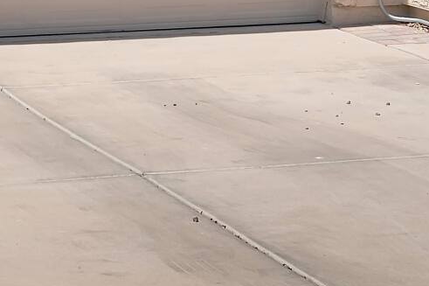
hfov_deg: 9.5
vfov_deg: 6.1
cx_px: 472
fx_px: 2549
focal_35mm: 214
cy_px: -418
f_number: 8
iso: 320
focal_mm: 35
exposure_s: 1/250
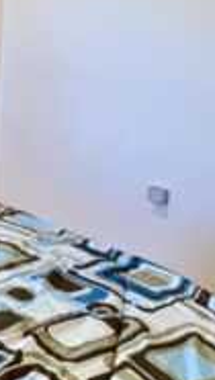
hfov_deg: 13.0
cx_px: -176
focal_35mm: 84
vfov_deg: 25.3
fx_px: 849
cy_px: 178
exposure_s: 1/60
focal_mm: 2.22
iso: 500
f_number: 2.2
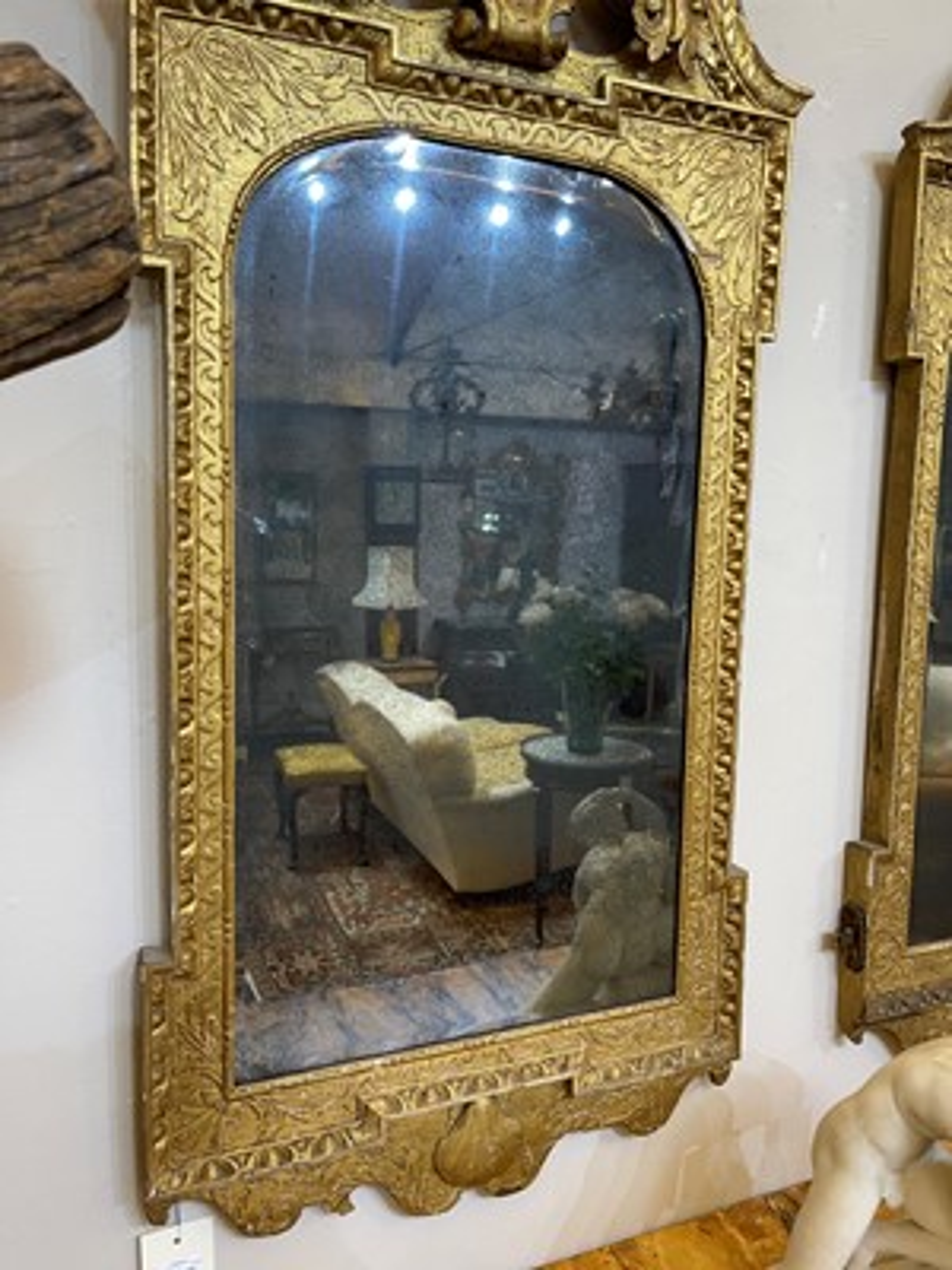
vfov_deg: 67.3
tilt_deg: -6.8
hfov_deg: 53.1
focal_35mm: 26
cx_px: 476
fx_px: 953
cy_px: 635
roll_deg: -1.3
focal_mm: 5.1
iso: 100
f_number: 1.6
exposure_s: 1/50
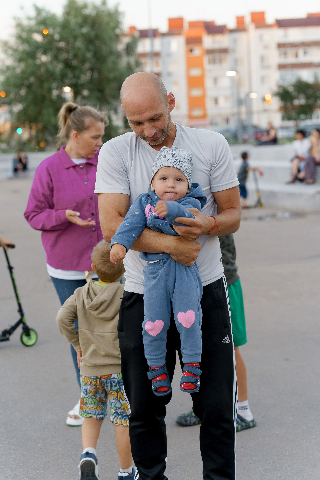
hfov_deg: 18.9
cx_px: 160
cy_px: 240
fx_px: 960
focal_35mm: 72
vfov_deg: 28.1
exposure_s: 1/160
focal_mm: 72
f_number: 3.5
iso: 640
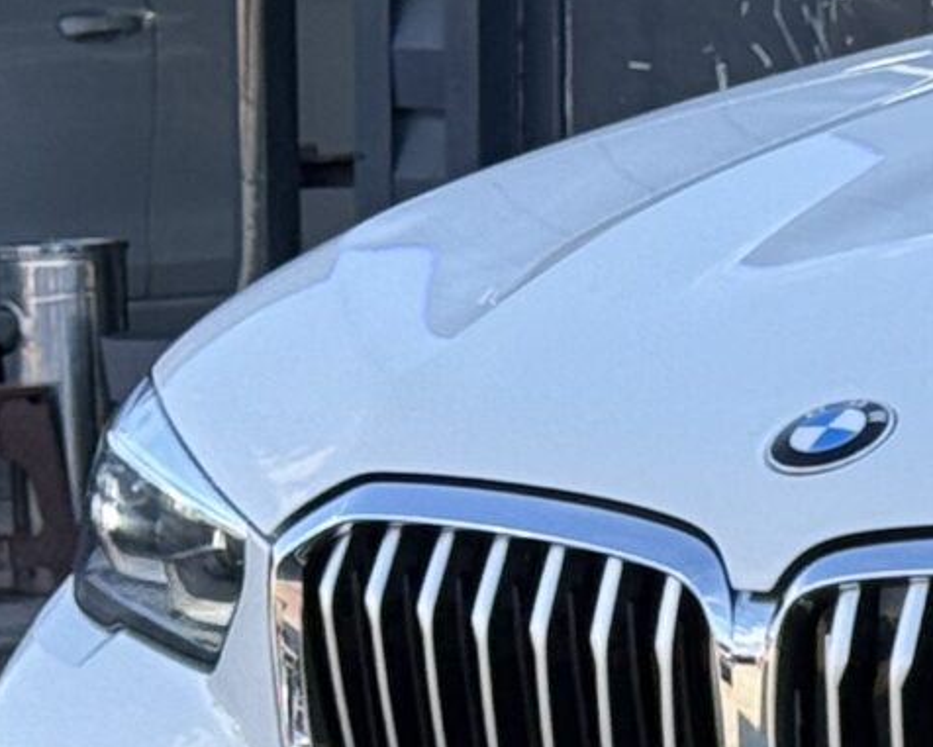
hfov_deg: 7.3
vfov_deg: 6.1
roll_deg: -0.7
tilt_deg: -4.1
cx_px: 1939
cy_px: 480
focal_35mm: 252
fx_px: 6960
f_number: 1.78
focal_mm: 6.76
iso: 80
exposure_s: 1/1403
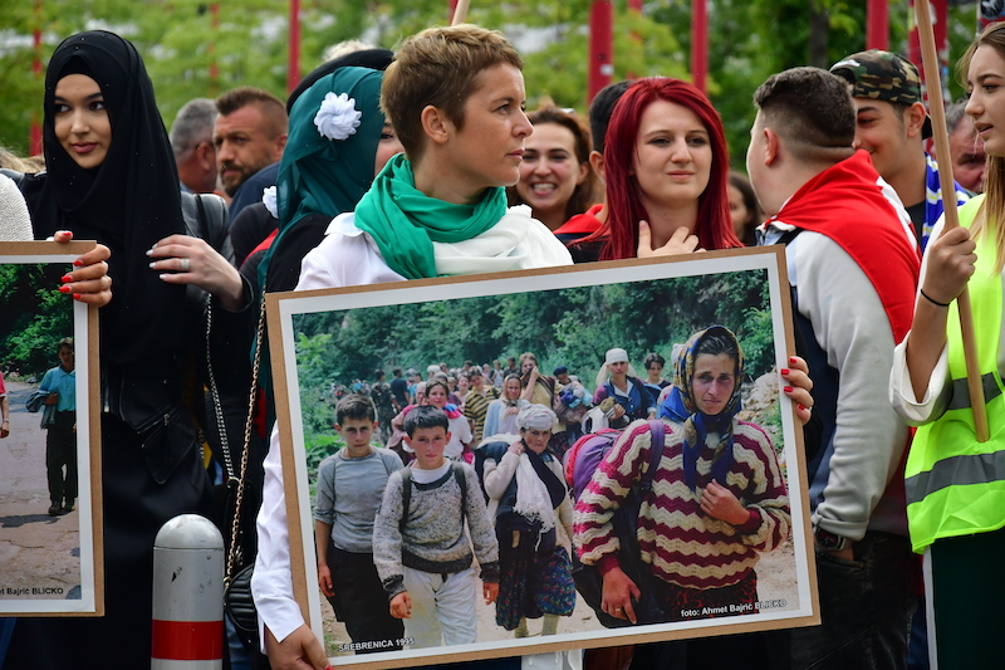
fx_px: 3851
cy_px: 335
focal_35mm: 138
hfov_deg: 14.9
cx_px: 502
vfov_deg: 9.9
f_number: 5.6
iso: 1000
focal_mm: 92
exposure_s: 1/1600
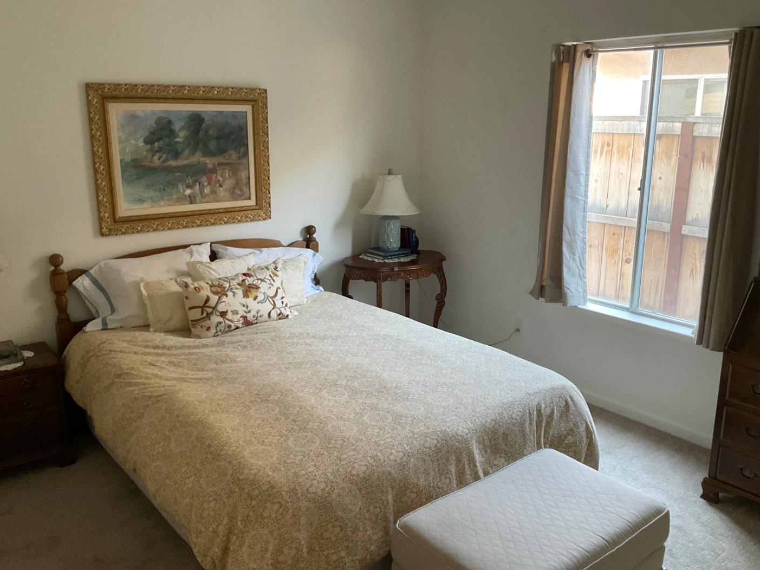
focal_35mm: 31
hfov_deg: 58.3
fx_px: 681
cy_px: 281
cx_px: 401
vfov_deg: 45.4
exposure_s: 1/60
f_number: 1.8
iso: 200
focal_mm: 3
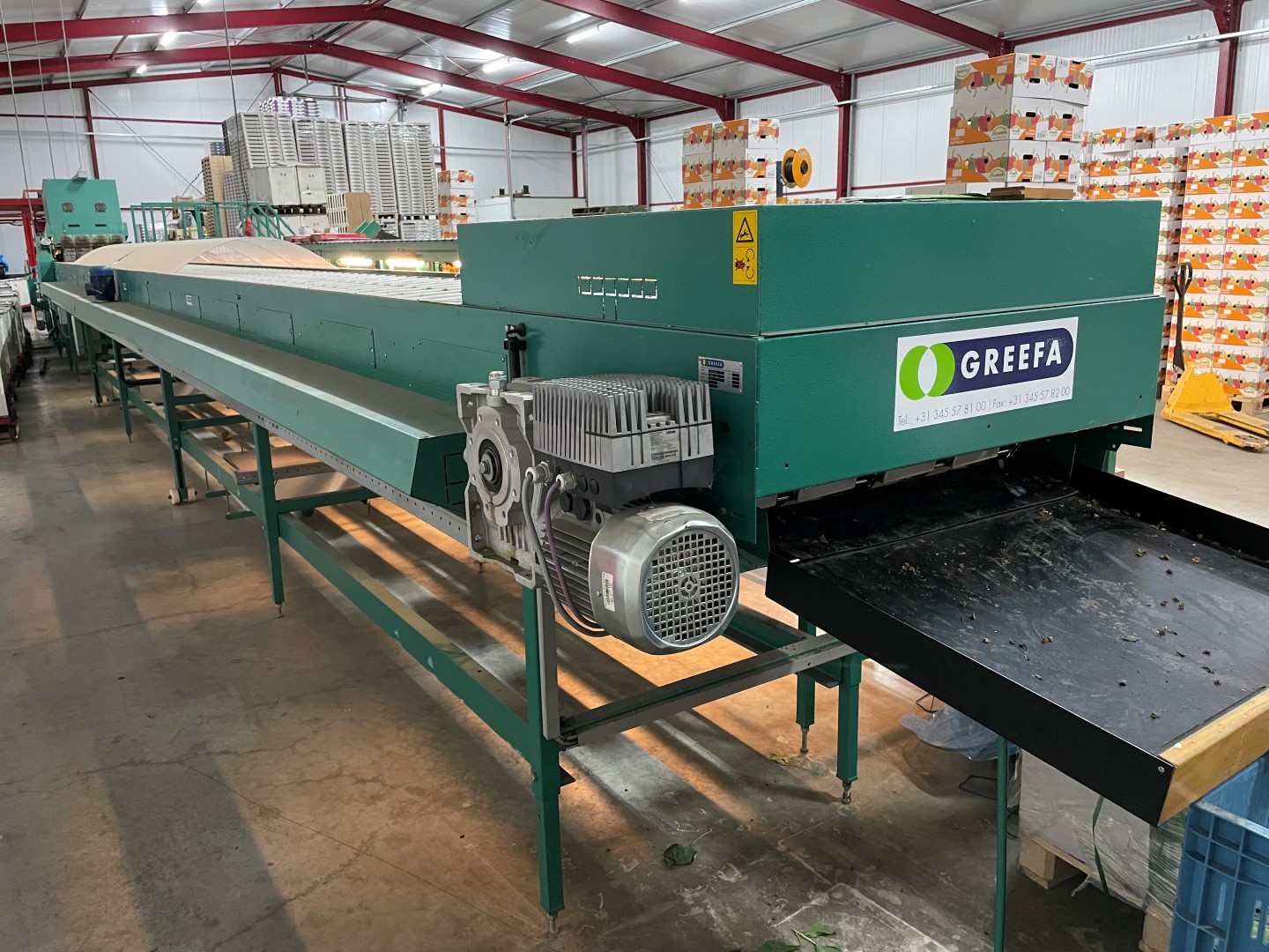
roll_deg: +1.2
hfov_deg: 67.3
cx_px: 634
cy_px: 476
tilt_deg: -13.5
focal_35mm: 26
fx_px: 953
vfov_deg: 53.1
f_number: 1.6
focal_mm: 4.2
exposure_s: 1/25
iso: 500
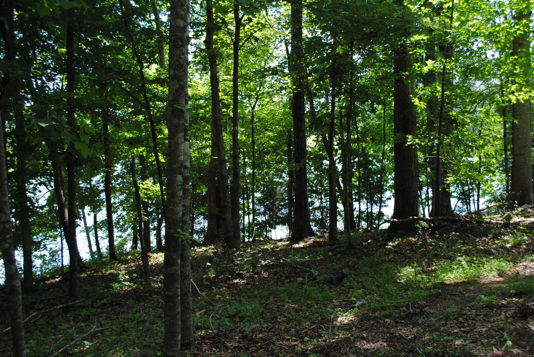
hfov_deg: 44.9
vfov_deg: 30.9
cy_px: 178
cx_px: 267
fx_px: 646
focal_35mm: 44
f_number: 5.6
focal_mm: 29
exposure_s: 1/125
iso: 200
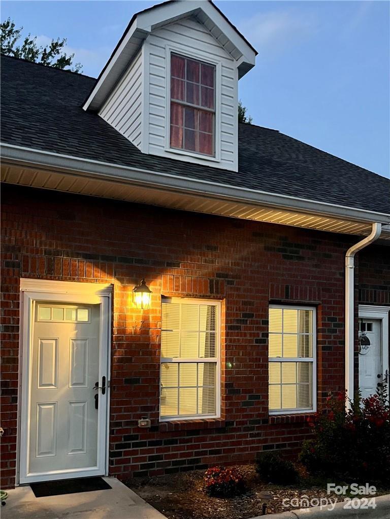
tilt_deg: +2.8
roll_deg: -0.1
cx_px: 195
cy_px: 260
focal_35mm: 26
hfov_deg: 53.1
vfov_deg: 67.3
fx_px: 390
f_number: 1.6
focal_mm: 5.1
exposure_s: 1/30
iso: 800
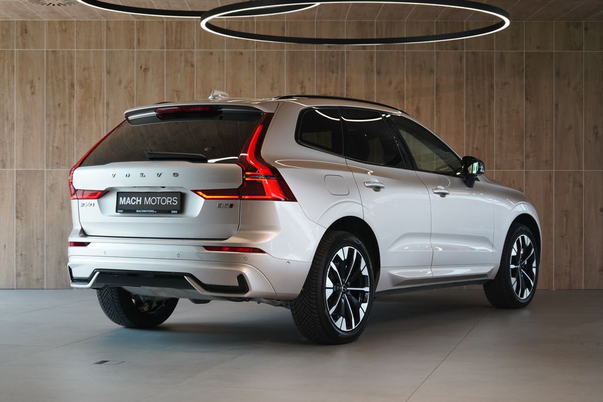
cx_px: 302
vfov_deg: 20.0
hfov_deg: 29.7
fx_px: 1139
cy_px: 201
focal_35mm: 68
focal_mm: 68
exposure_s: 1/160
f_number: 5.6
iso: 2000
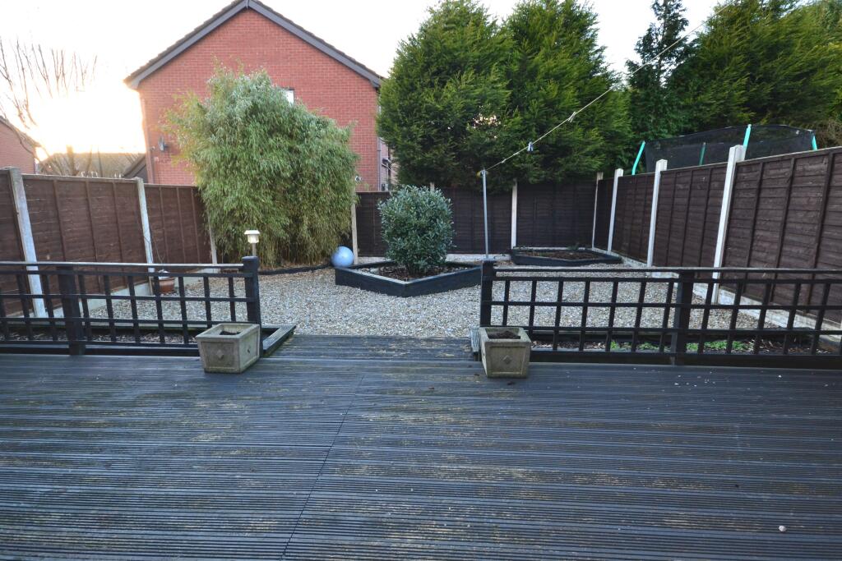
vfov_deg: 63.2
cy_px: 280
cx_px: 421
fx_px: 456
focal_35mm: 20
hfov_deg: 85.4
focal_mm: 13
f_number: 7.1
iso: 800
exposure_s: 1/60
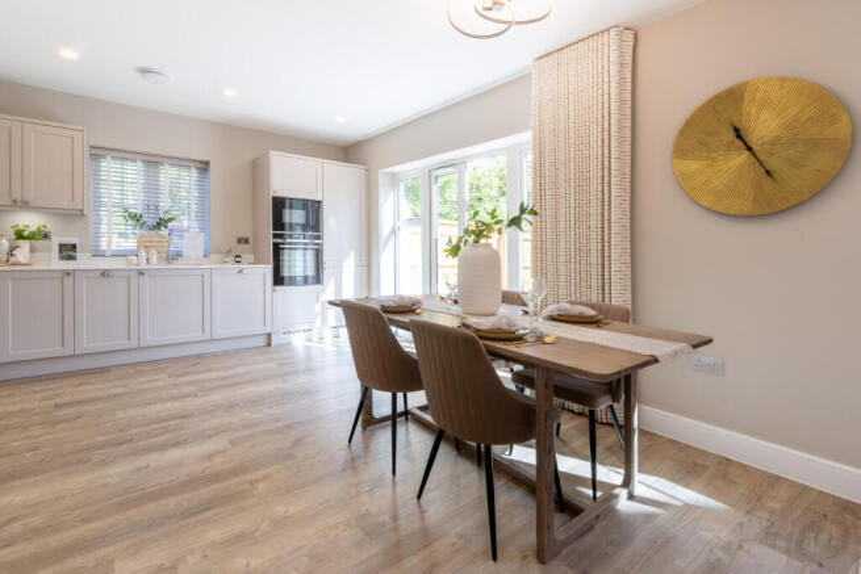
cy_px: 287
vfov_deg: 81.2
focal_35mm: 14
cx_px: 430
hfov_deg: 104.2
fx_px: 335
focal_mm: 14
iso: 50
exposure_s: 1/8
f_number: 13
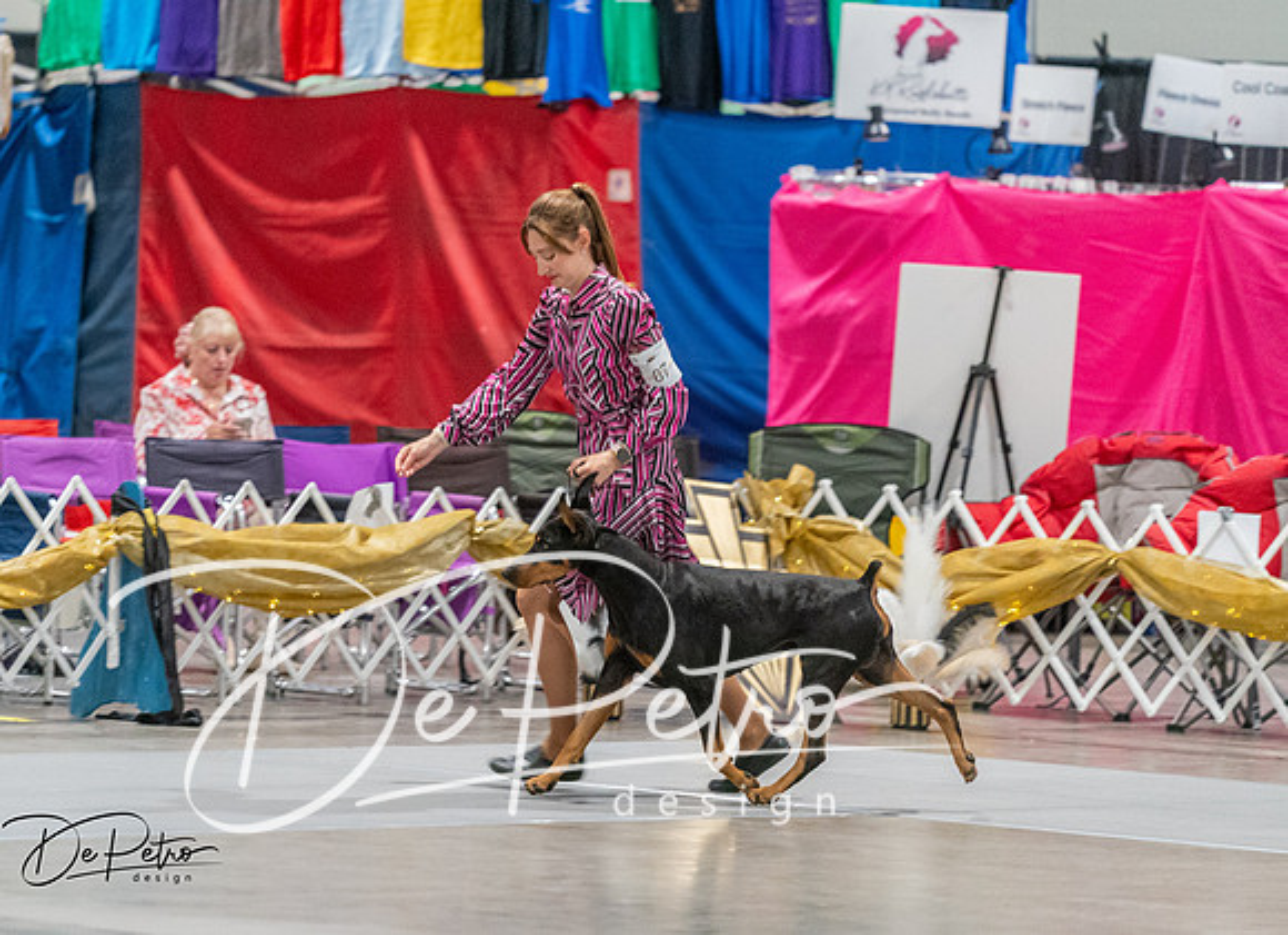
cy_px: 418
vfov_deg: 5.8
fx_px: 9257
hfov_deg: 8.0
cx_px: 586
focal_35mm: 252
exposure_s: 1/250
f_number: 2.8
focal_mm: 200
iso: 6400
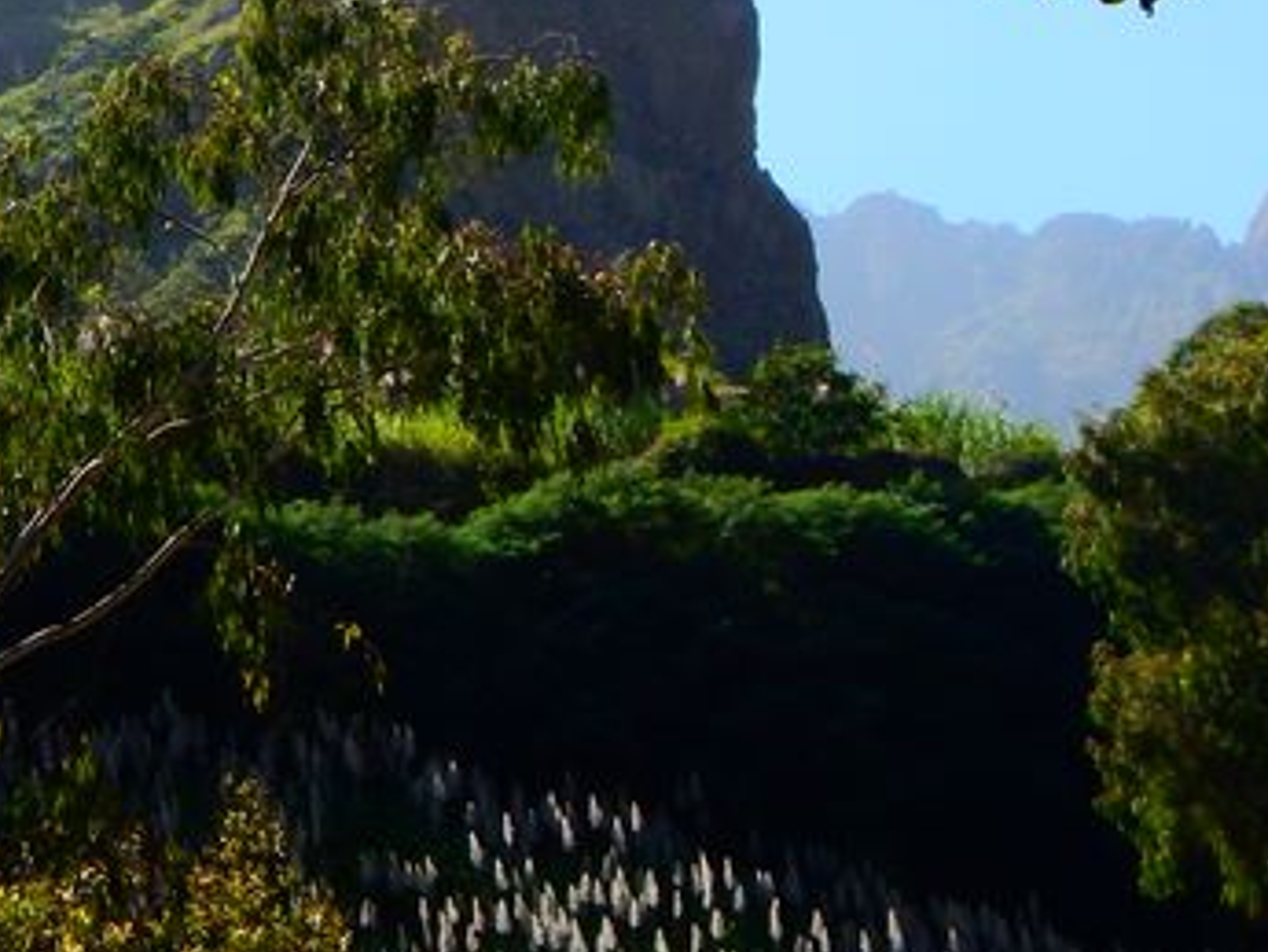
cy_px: -140
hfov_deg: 18.2
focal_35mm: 101
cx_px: -349
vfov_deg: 14.3
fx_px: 3701
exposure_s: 1/1250
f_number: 3.3
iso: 125
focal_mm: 6.1
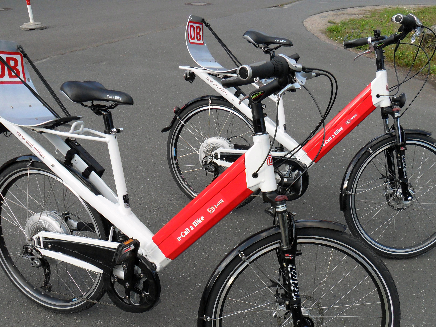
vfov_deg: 40.4
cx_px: 243
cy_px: 203
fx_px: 441
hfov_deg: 52.5
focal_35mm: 35
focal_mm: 4.9
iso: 100
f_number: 3.5
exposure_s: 1/250
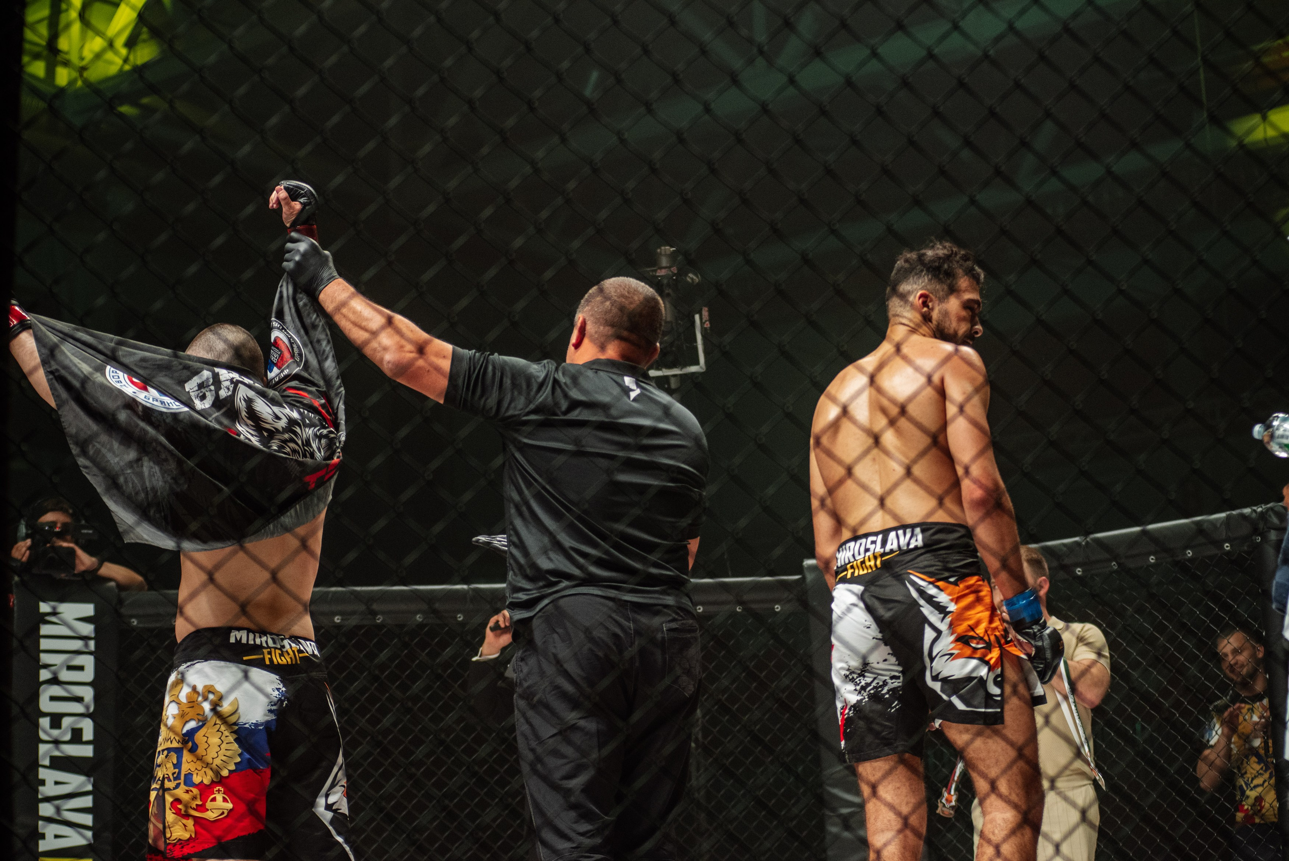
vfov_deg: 17.1
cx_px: 644
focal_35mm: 80
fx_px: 2865
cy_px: 430
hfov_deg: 25.4
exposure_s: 1/1000
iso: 2000
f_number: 4
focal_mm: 80
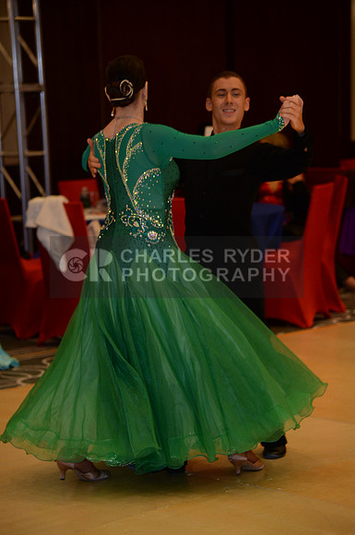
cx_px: 178
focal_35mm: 120
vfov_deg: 17.1
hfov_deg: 11.4
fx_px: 1780
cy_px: 268
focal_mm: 120
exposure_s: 1/250
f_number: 4
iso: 2500
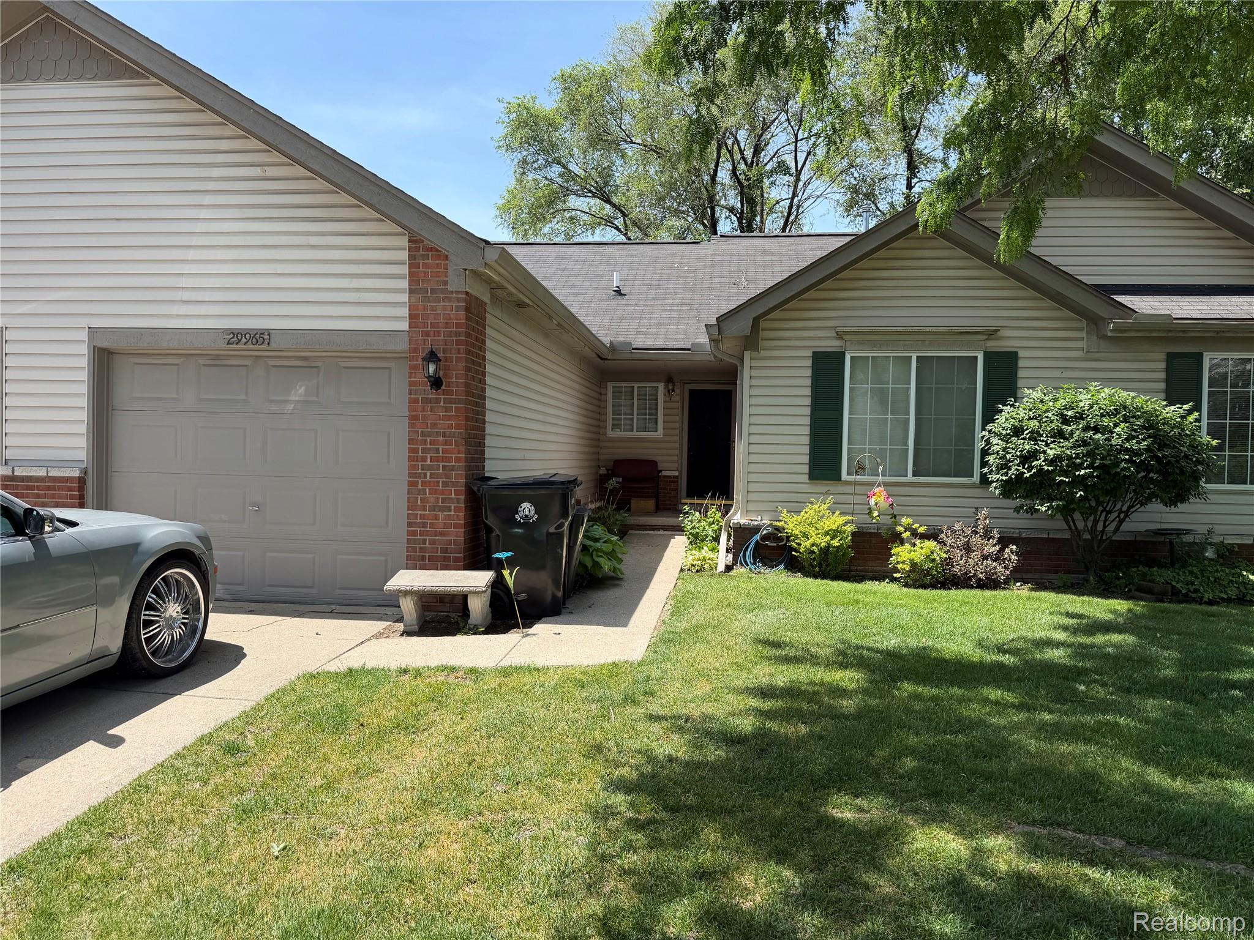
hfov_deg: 71.6
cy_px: 470
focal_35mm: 24
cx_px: 627
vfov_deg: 56.8
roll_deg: -1.3
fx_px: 869
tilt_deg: -0.7
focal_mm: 6.76
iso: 80
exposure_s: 1/2053
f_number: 1.78
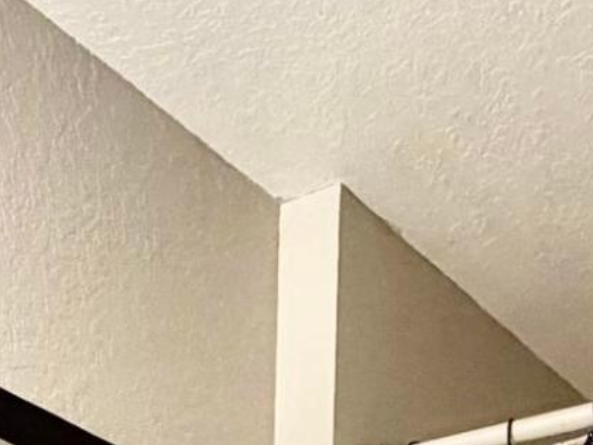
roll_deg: -1.2
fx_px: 1645
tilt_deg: -2.3
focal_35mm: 96
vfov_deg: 11.8
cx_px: 251
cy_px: 1143
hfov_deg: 20.4
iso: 320
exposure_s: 1/120
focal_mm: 2.22
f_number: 2.2
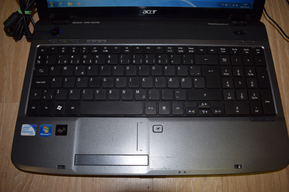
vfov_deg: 43.6
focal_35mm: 30
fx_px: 241
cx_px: 144
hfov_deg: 61.9
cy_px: 96
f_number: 5
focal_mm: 20
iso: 200
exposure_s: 1/100
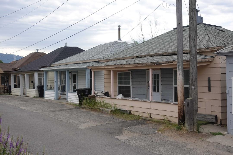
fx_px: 272
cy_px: 78
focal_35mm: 42
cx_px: 116
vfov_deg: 31.9
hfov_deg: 46.4
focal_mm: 15.52
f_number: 2.8
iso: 125
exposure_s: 1/125
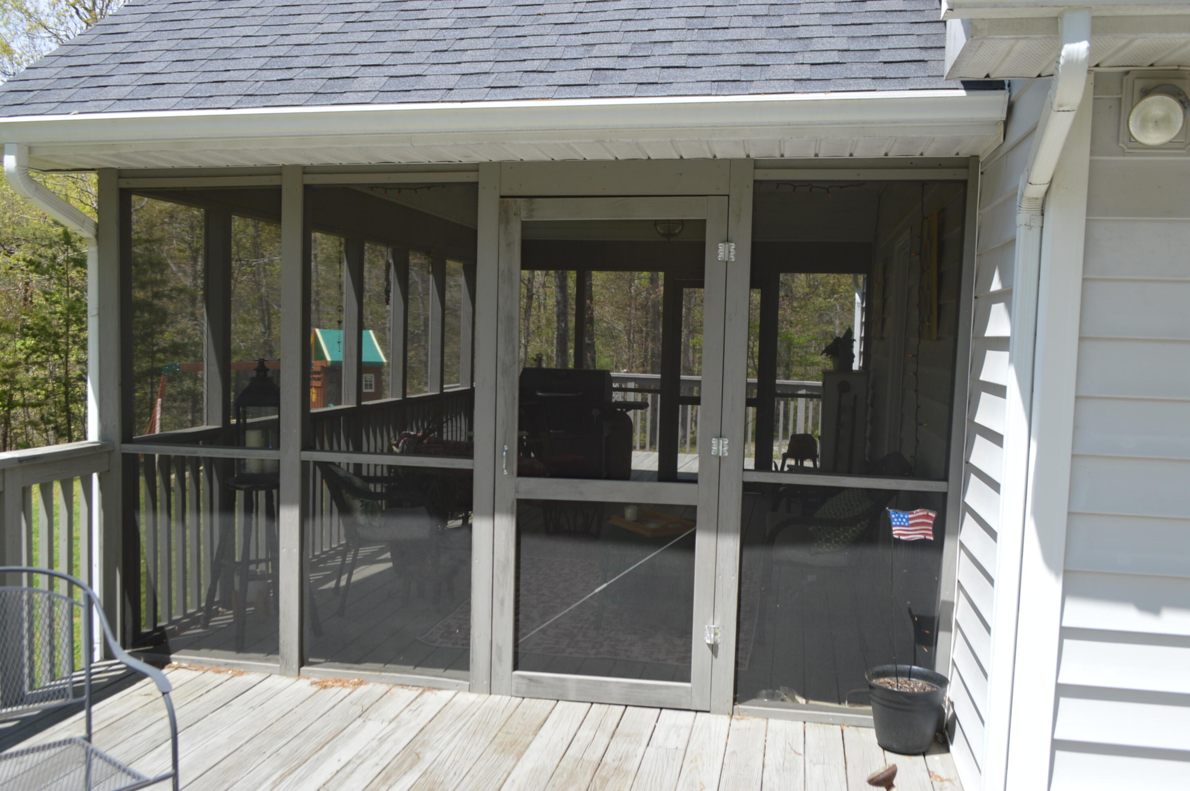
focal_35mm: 33
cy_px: 396
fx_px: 1090
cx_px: 595
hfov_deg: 57.3
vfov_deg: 39.9
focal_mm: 22
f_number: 6.3
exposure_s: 1/200
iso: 100
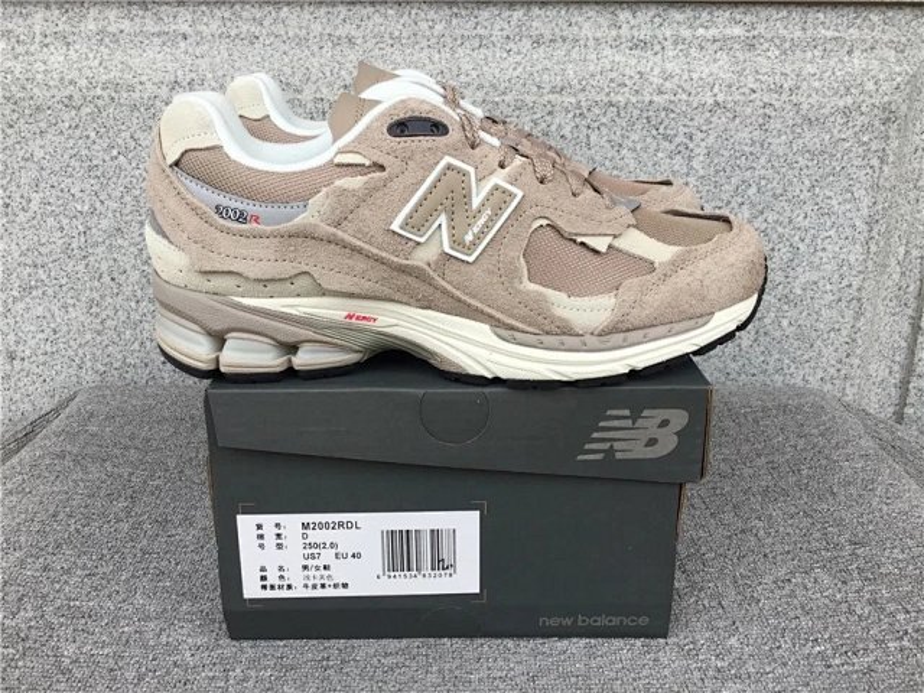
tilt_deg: -19.0
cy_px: 346
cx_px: 462
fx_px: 827
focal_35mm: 31
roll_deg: -0.4
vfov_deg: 45.4
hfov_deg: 58.4
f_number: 2.4
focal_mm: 3.3
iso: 25
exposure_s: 1/120
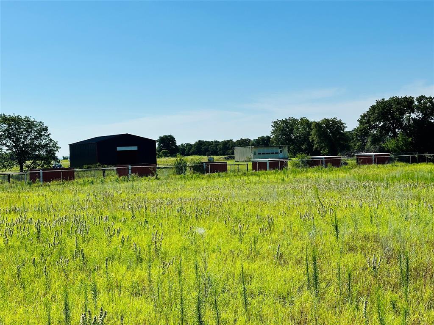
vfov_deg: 30.3
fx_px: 602
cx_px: 217
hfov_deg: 39.7
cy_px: 162
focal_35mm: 48
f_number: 1.78
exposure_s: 1/7634
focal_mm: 6.86
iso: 64
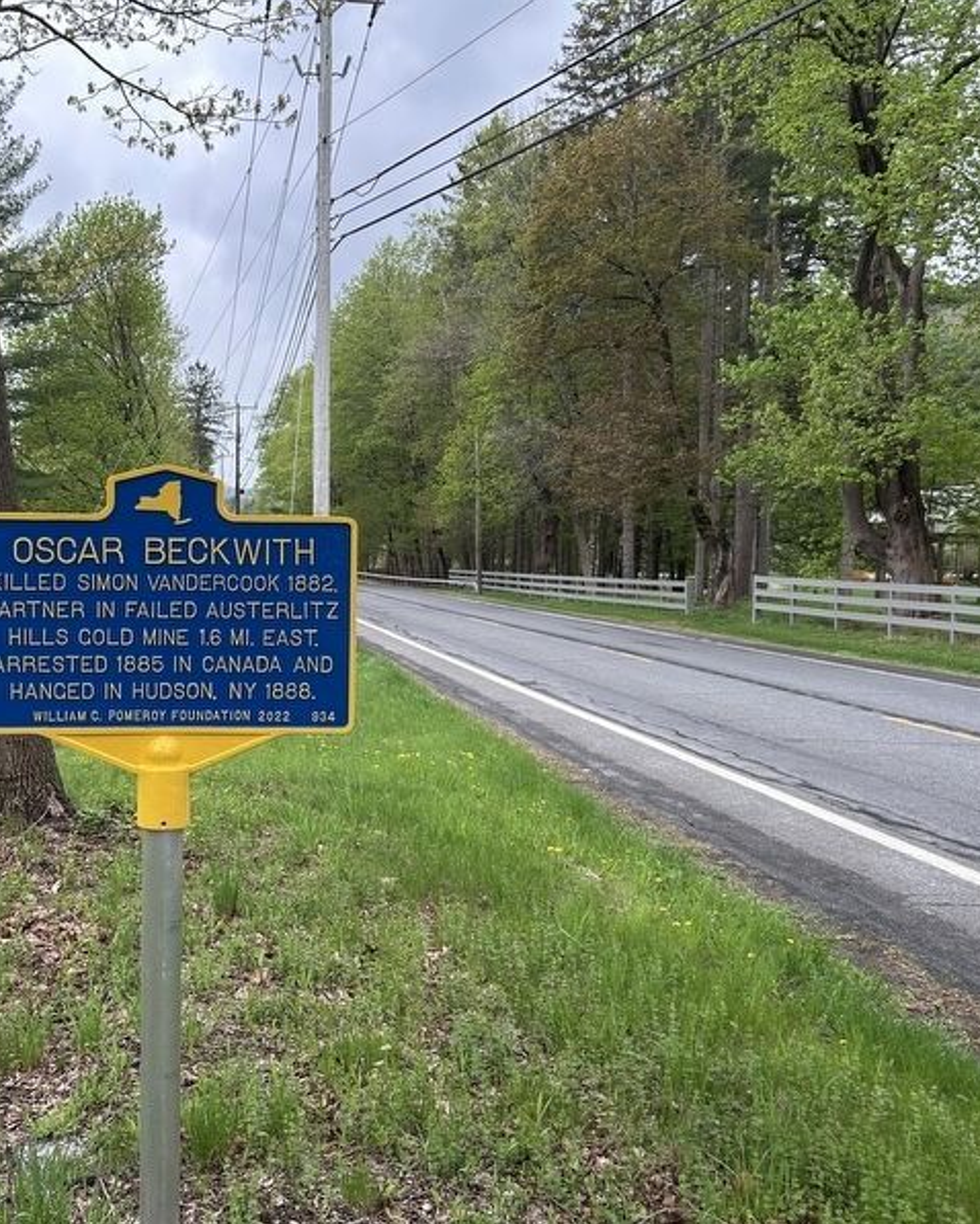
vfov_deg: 52.8
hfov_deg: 42.1
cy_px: 611
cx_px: 252
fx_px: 1232
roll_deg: -2.2
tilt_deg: -2.7
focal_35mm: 34
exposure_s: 1/541
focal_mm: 5.7
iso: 50
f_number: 1.5
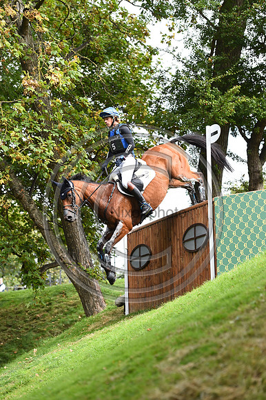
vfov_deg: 20.4
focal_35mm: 100
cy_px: 200
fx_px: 1110
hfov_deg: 13.7
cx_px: 133
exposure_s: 1/1250
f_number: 3.5
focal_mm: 100
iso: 560
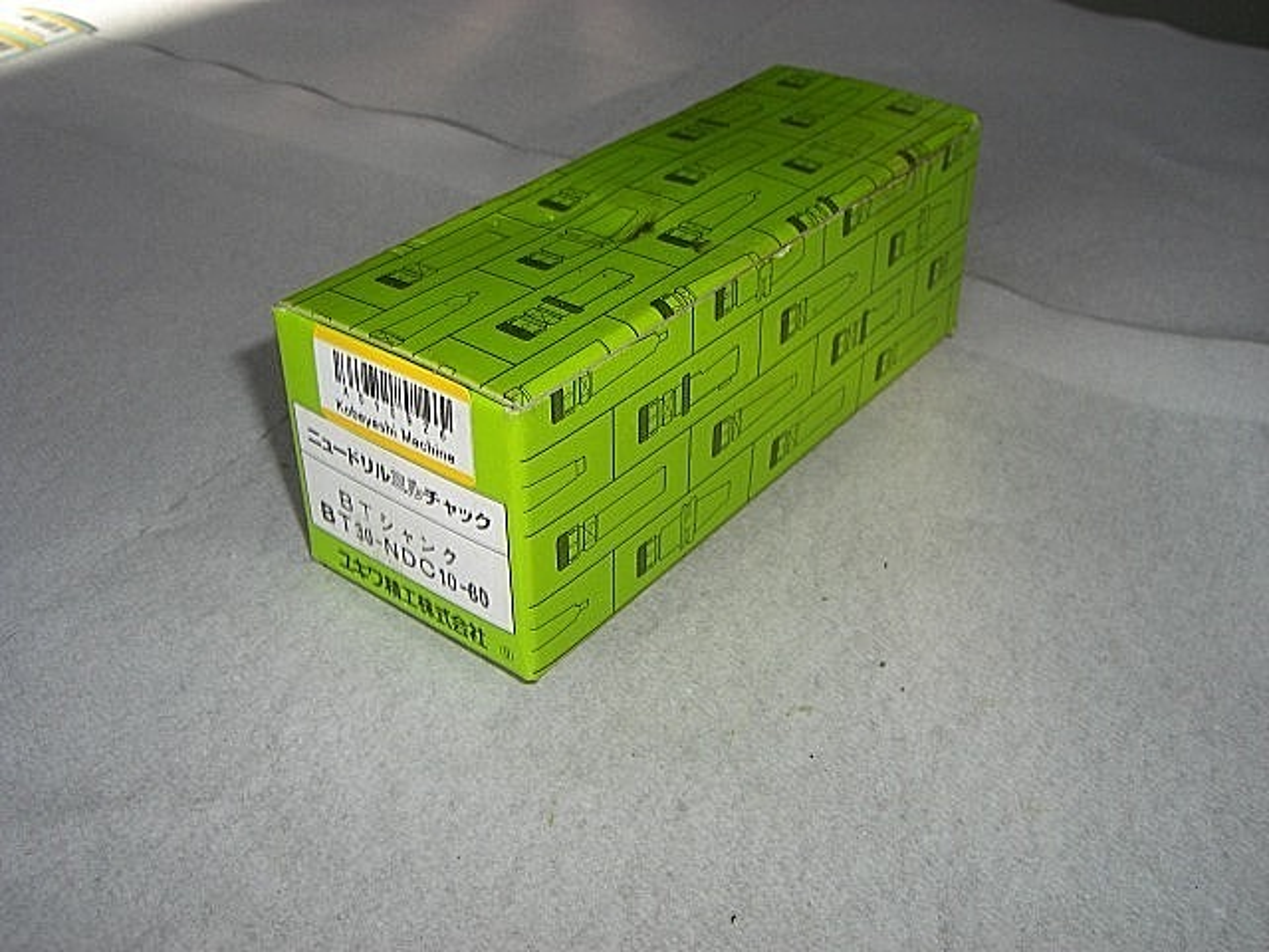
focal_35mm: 38
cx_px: 634
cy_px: 476
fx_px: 1393
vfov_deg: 37.7
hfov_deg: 49.0
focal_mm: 6.2
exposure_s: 1/160
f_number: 4.3
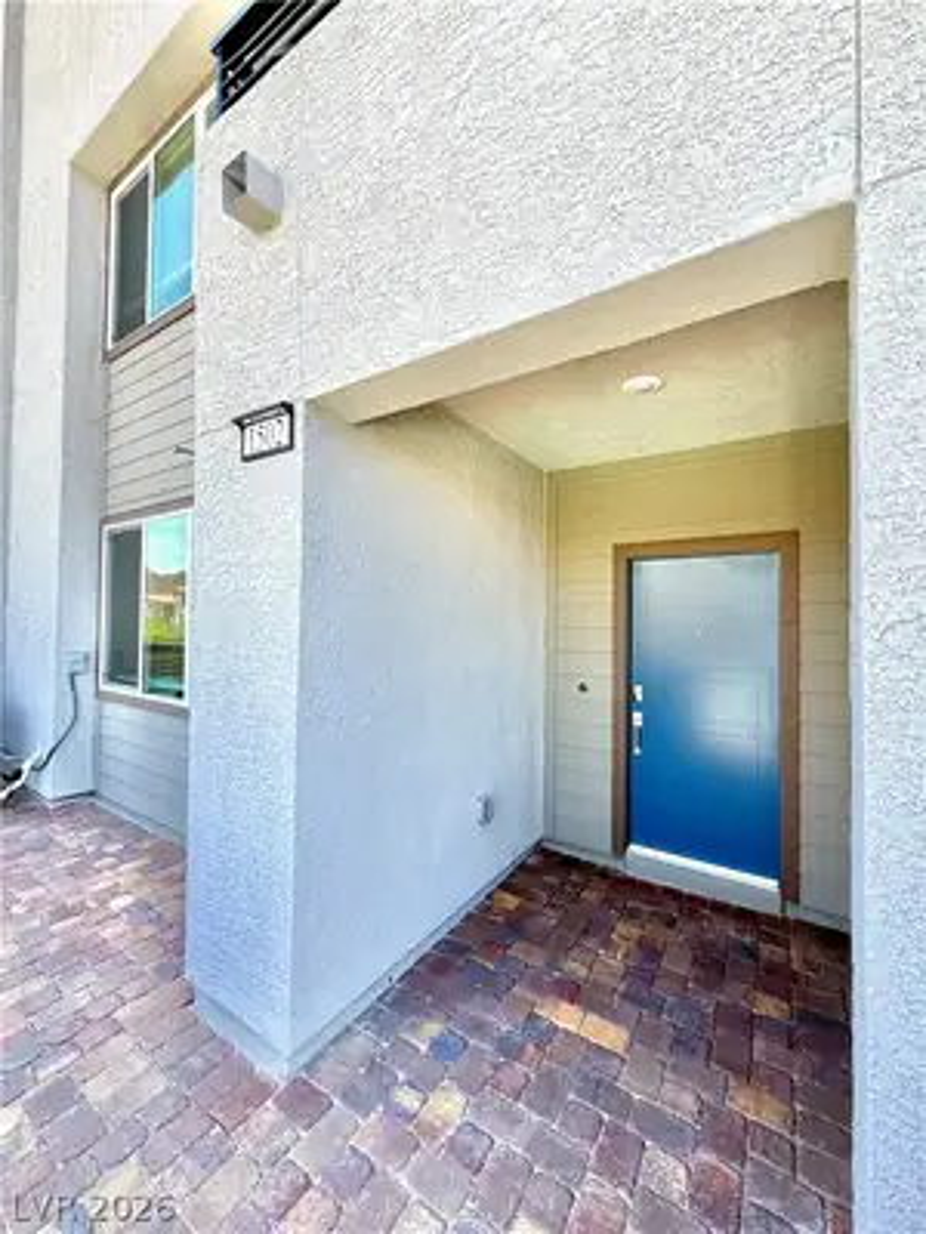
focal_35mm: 14
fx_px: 499
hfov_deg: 85.7
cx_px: 463
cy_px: 617
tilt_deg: +1.2
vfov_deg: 102.1
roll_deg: +0.1
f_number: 2.2
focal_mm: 2.22
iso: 64
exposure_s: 1/445
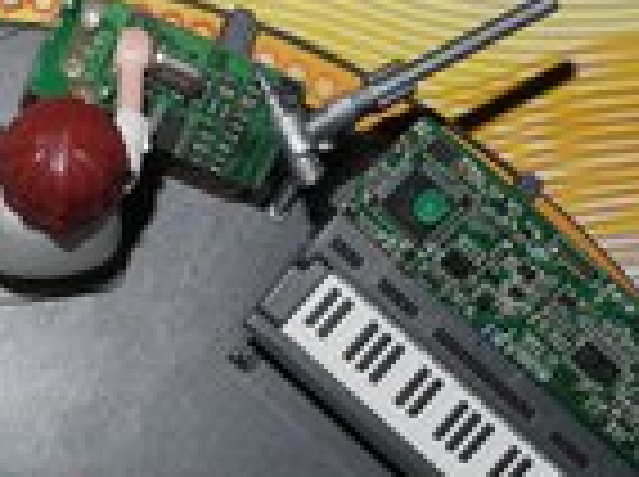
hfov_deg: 13.7
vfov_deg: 10.3
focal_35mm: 141
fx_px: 2598
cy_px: 567
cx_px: -112
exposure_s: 1/25
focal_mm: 25
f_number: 13
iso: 100
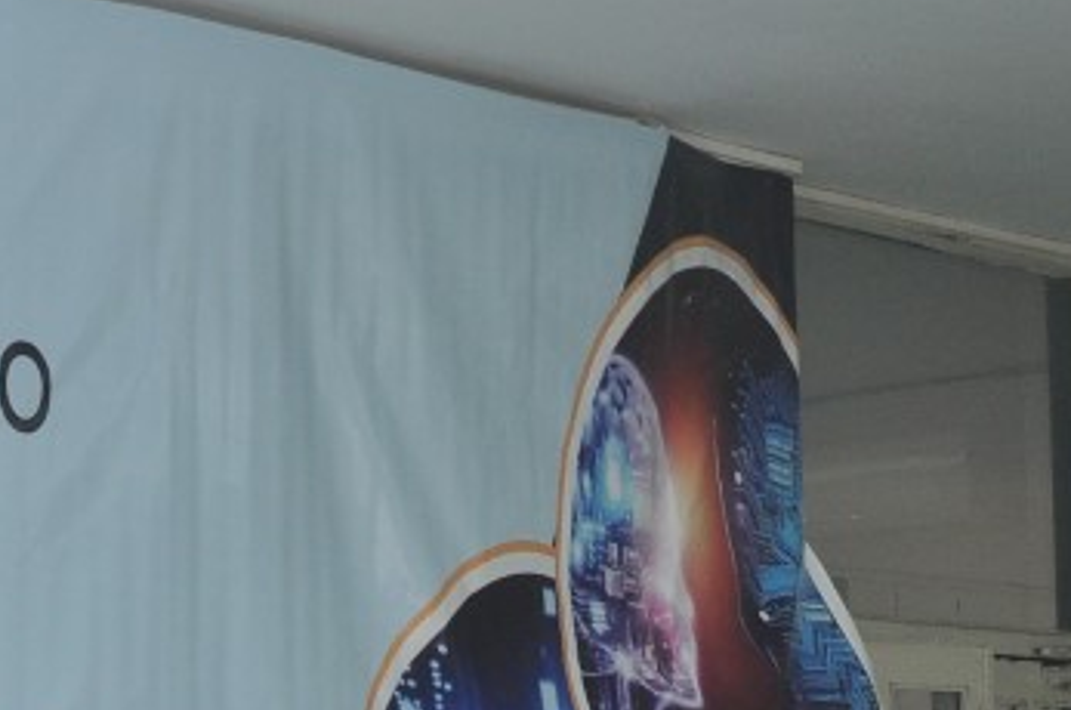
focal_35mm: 110
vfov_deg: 12.1
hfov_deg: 17.5
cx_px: -327
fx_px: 3266
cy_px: 840
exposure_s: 1/30
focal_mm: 22
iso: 640
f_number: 5.6
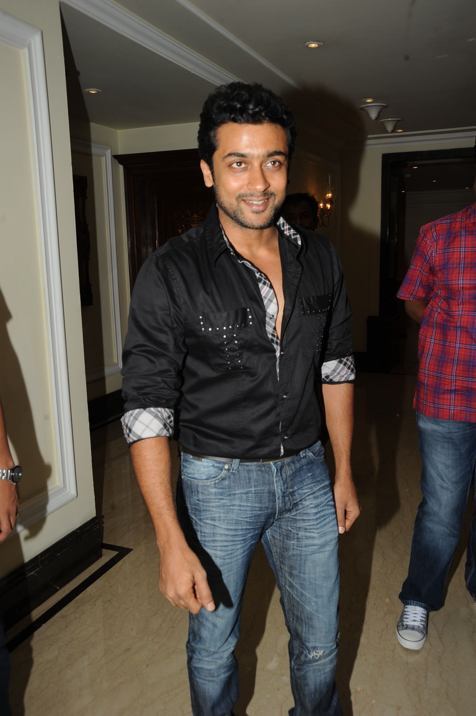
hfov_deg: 41.1
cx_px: 238
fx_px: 635
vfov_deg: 58.7
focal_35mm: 32
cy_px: 358
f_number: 9
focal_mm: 32
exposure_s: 1/125
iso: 200
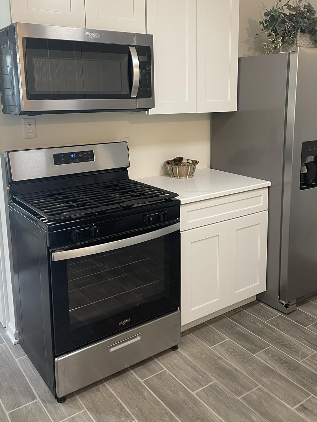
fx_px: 415
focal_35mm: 34
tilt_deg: -9.7
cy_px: 171
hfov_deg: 41.8
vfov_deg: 53.6
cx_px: 173
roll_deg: +1.2
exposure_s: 1/60
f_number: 1.6
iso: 80
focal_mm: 4.2
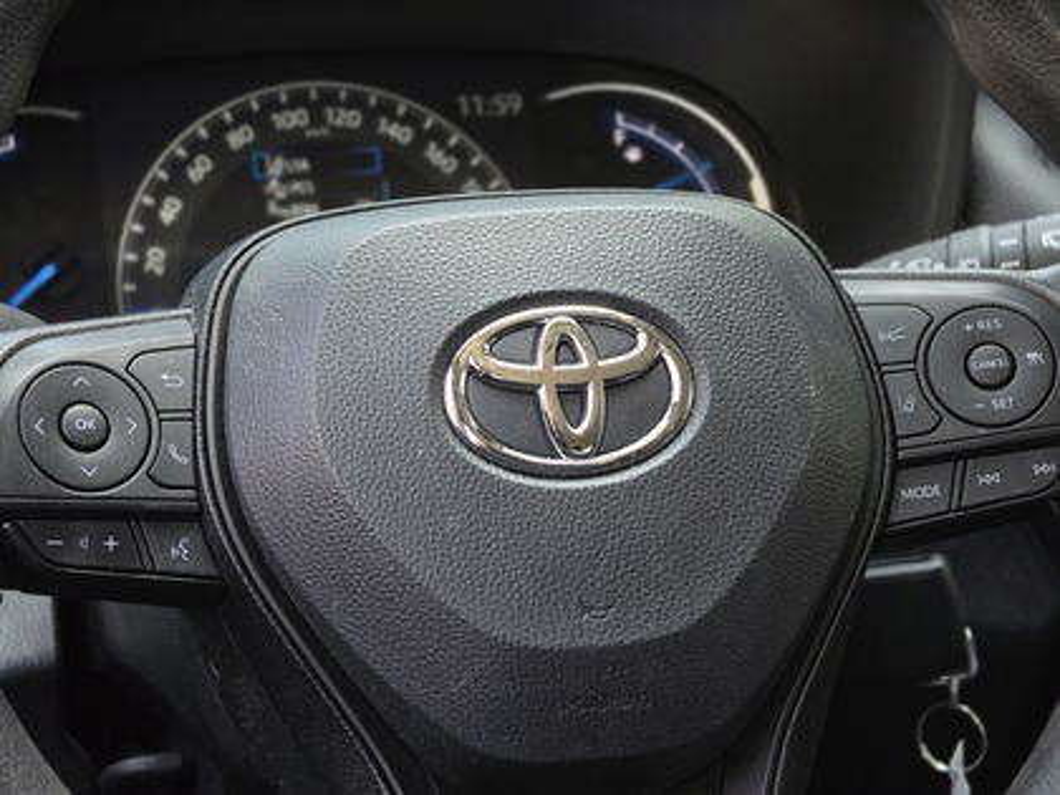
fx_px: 3521
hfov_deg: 17.1
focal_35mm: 115
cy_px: 398
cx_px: 530
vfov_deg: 12.9
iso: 160
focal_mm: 18.6
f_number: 2.9
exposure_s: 1/120
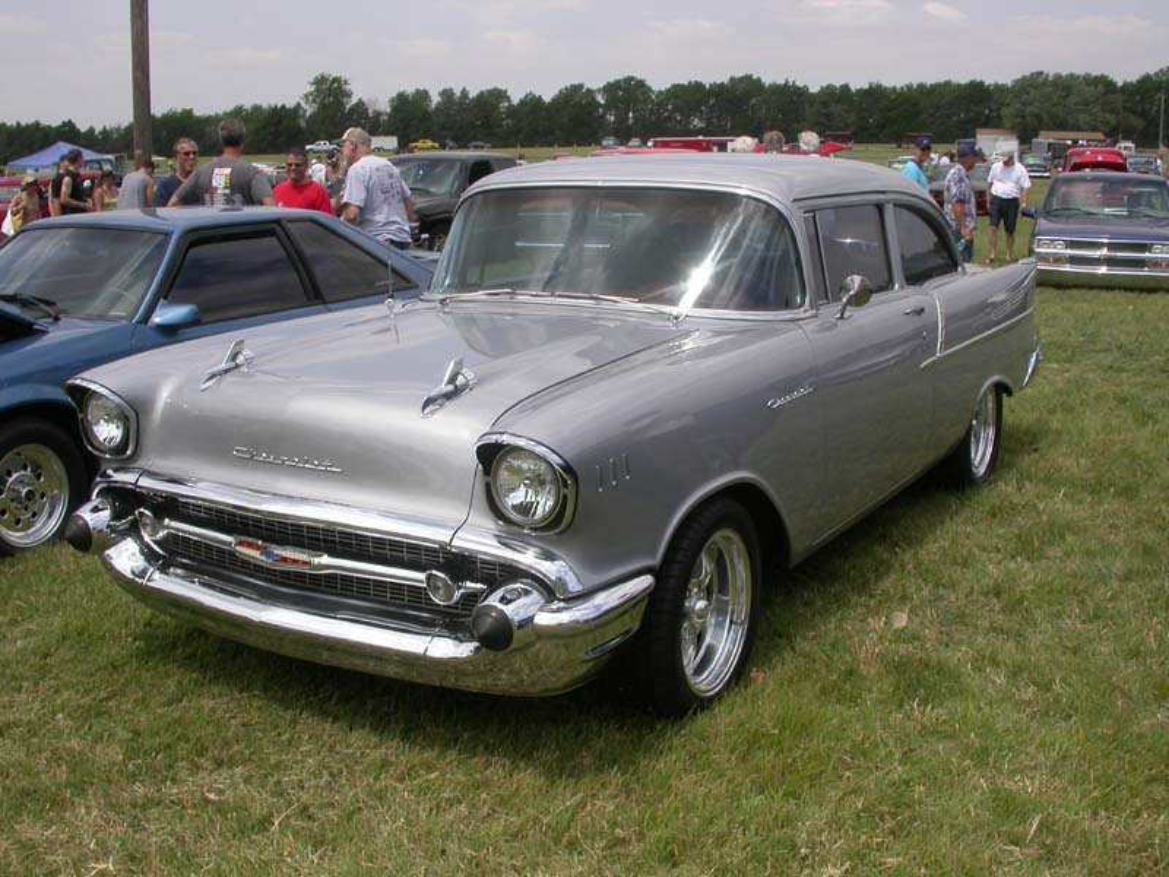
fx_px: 1283
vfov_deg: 37.7
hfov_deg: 49.0
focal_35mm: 38
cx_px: 584
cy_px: 438
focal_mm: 7.85
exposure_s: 1/347
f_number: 7.5
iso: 100
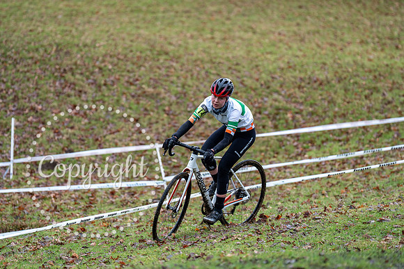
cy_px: 134
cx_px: 202
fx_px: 2245
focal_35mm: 200
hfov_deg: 10.3
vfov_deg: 6.9
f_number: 3.2
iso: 1250
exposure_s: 1/1000
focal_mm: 200
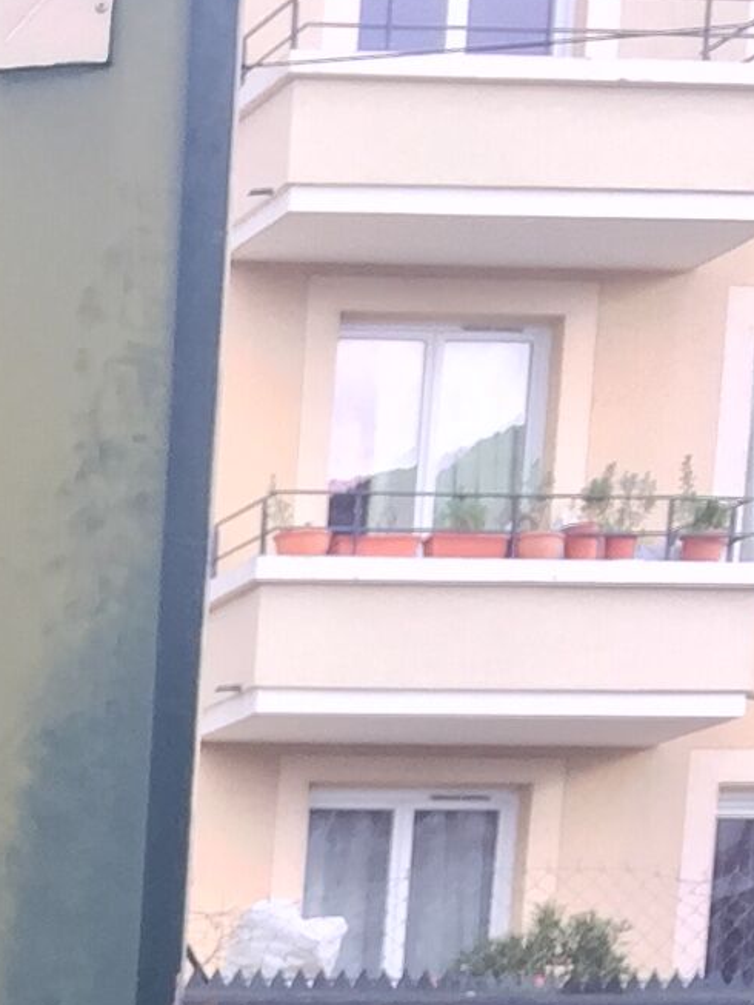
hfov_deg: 9.2
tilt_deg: -11.4
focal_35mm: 145
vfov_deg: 11.4
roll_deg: +0.3
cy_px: 2367
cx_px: -1017
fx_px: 4210
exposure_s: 1/100
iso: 32
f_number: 2.2
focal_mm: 4.15
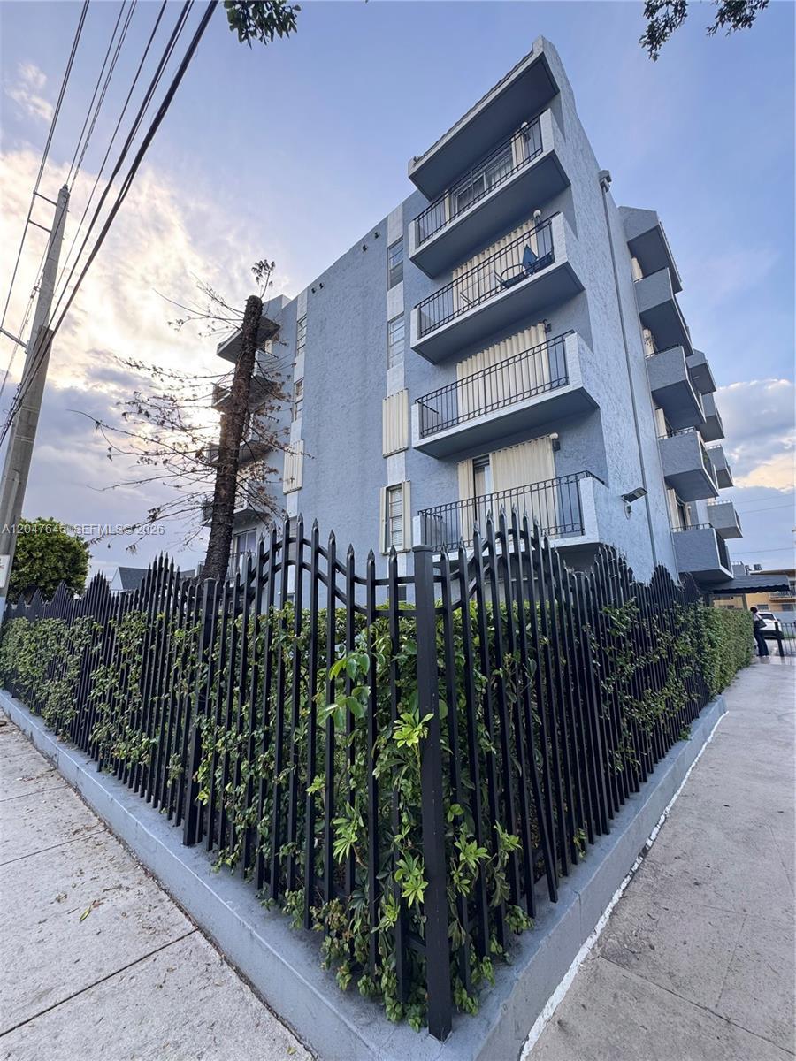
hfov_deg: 85.7
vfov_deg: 102.1
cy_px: 530
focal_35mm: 14
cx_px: 398
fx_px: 429
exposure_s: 1/99
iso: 40
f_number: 2.2
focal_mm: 2.22
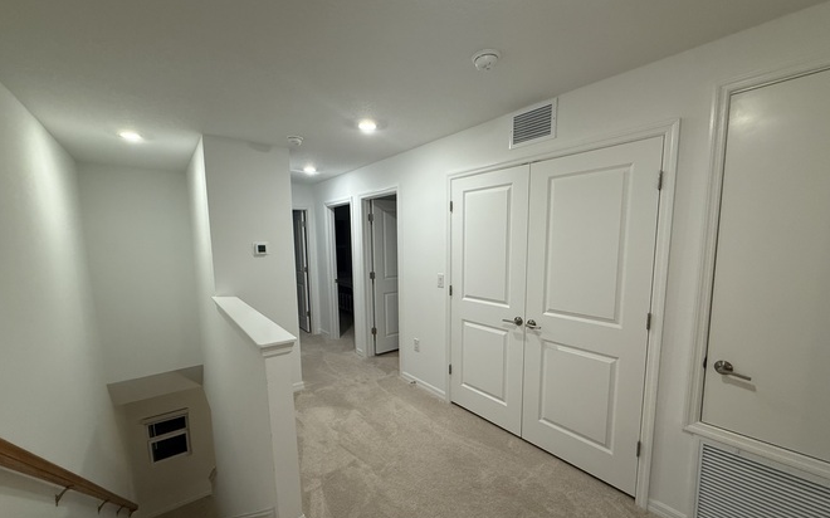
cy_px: 283
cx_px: 414
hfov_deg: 101.5
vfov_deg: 74.6
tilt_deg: -7.8
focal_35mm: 15
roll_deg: +0.0
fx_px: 339
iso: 250
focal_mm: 2.22
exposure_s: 1/120
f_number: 2.2
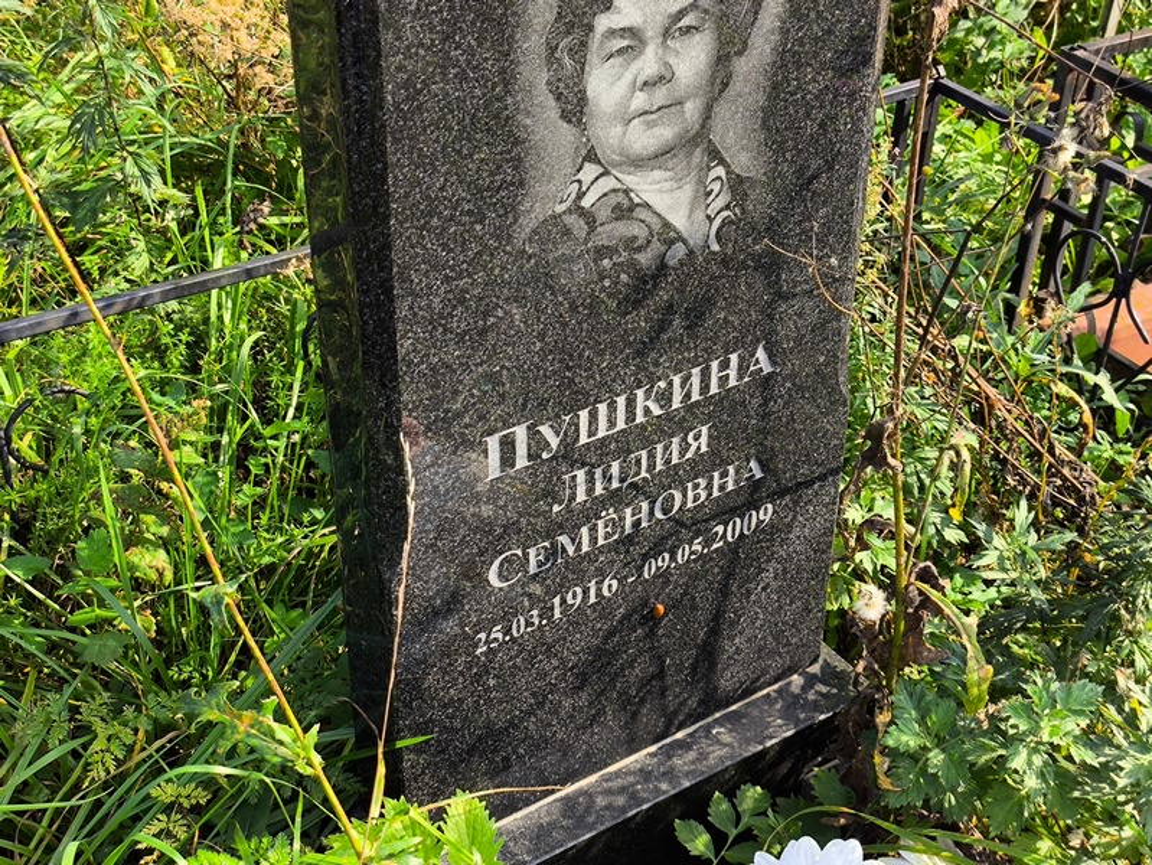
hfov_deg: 38.2
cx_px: 576
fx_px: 1665
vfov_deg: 29.1
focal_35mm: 50
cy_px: 432
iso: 50
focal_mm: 4.71
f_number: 1.7
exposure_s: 1/532
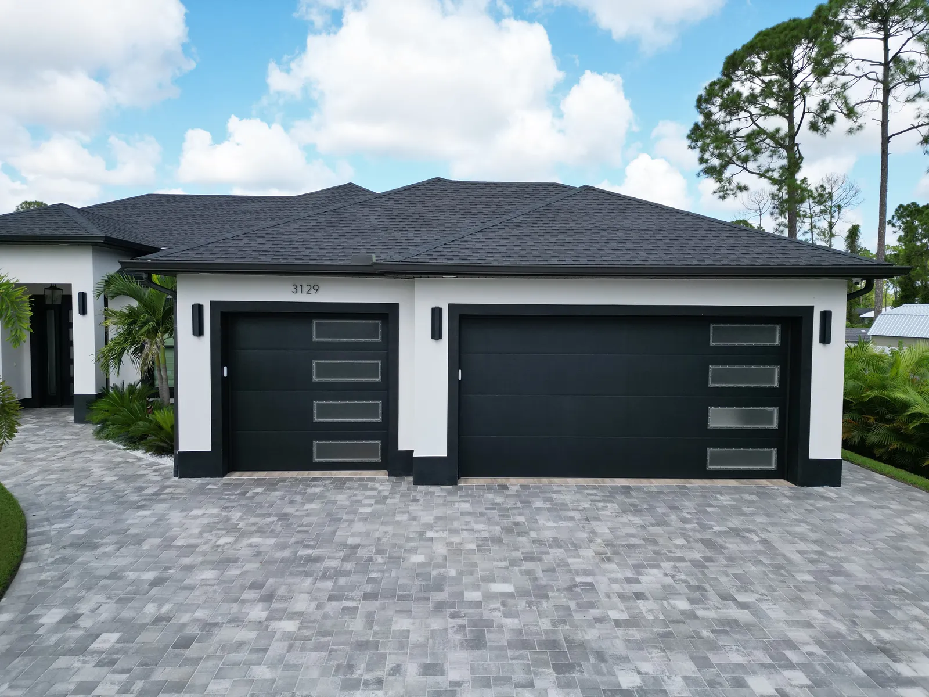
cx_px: 464
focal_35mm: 24
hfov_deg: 71.6
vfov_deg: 56.8
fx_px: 644
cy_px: 348
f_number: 1.7
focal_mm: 6.72
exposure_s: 1/2000
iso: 200
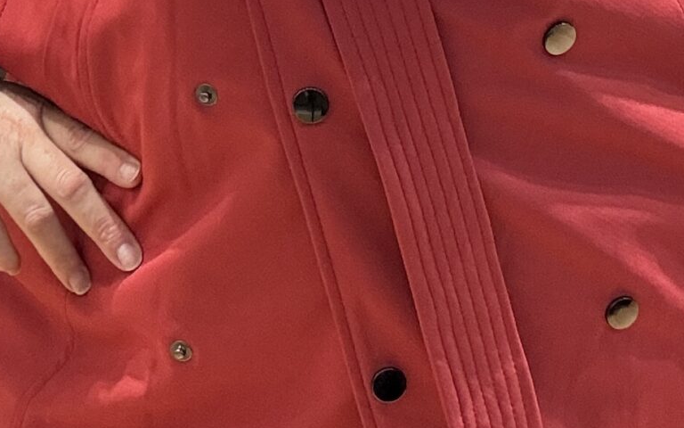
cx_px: 321
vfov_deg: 11.8
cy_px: -205
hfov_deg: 19.6
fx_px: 1976
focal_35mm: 106
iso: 200
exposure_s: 1/50
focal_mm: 2.69
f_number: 1.9
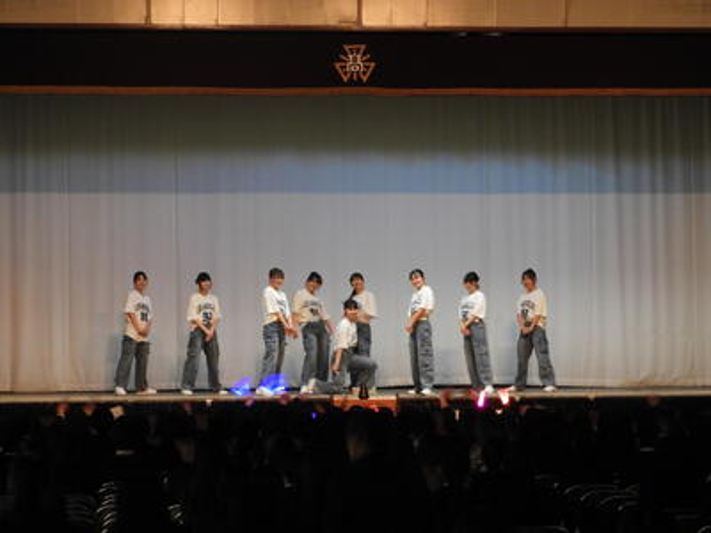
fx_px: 2567
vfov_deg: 11.9
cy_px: 266
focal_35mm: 125
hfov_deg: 15.8
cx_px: 356
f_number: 5
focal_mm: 22.4
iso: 800
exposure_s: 1/10
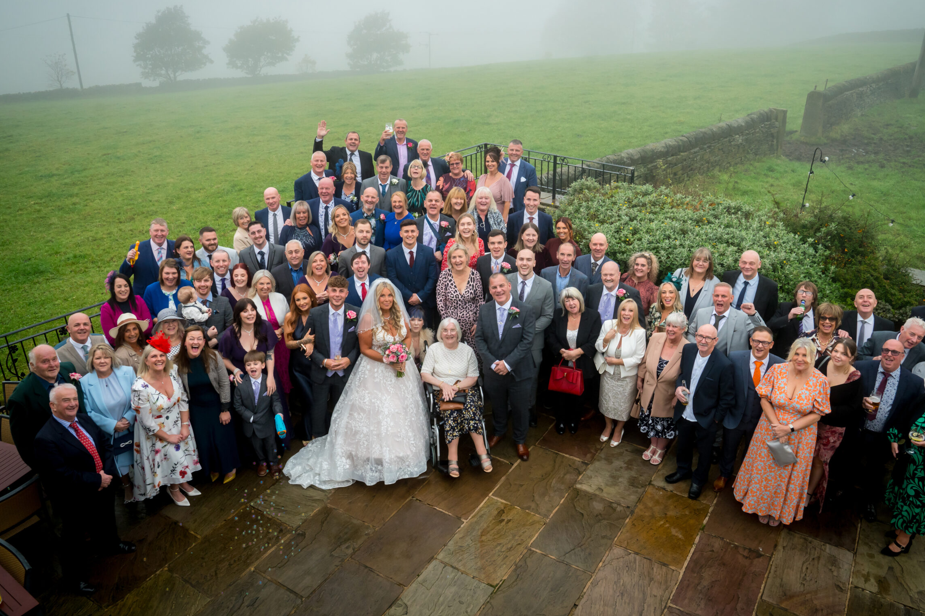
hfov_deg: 67.3
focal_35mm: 27
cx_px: 493
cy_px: 271
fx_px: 694
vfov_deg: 47.8
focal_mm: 24
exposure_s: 1/250
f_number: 7.1
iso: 1250
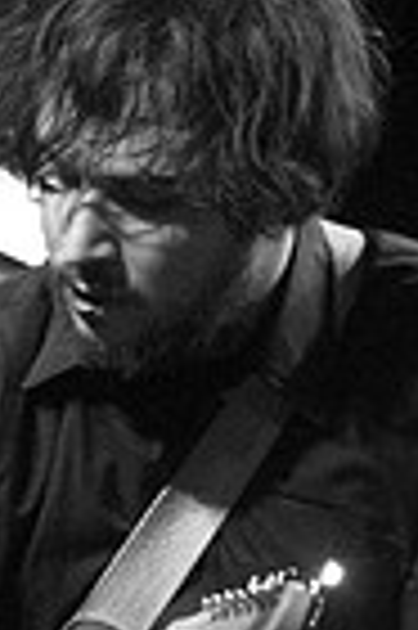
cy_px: 783
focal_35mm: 212
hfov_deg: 6.5
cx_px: 164
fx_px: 3701
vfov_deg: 9.6
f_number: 2.8
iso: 1600
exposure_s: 1/30
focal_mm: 44
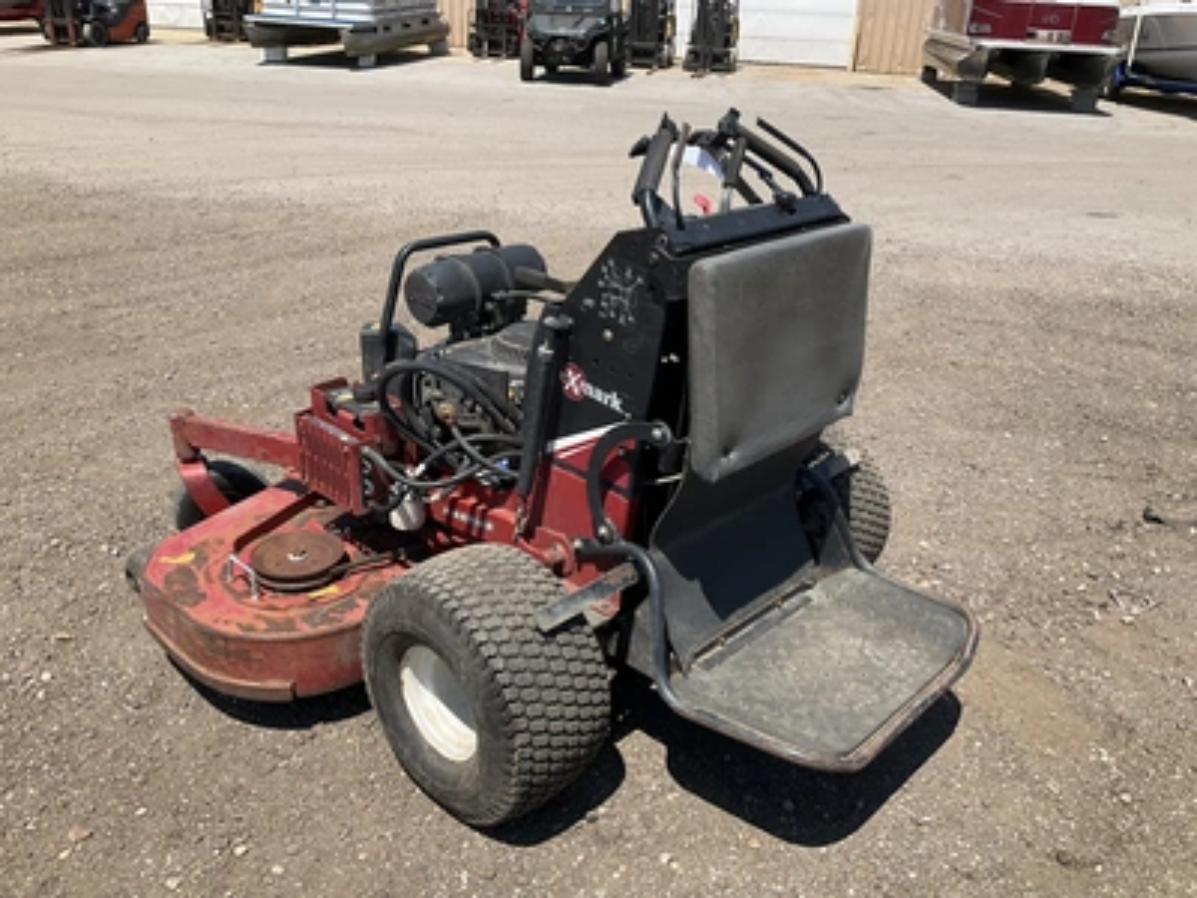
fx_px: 1003
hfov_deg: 61.7
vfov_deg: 48.2
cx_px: 598
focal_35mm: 29
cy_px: 449
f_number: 1.8
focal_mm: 3
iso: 25
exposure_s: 1/1412
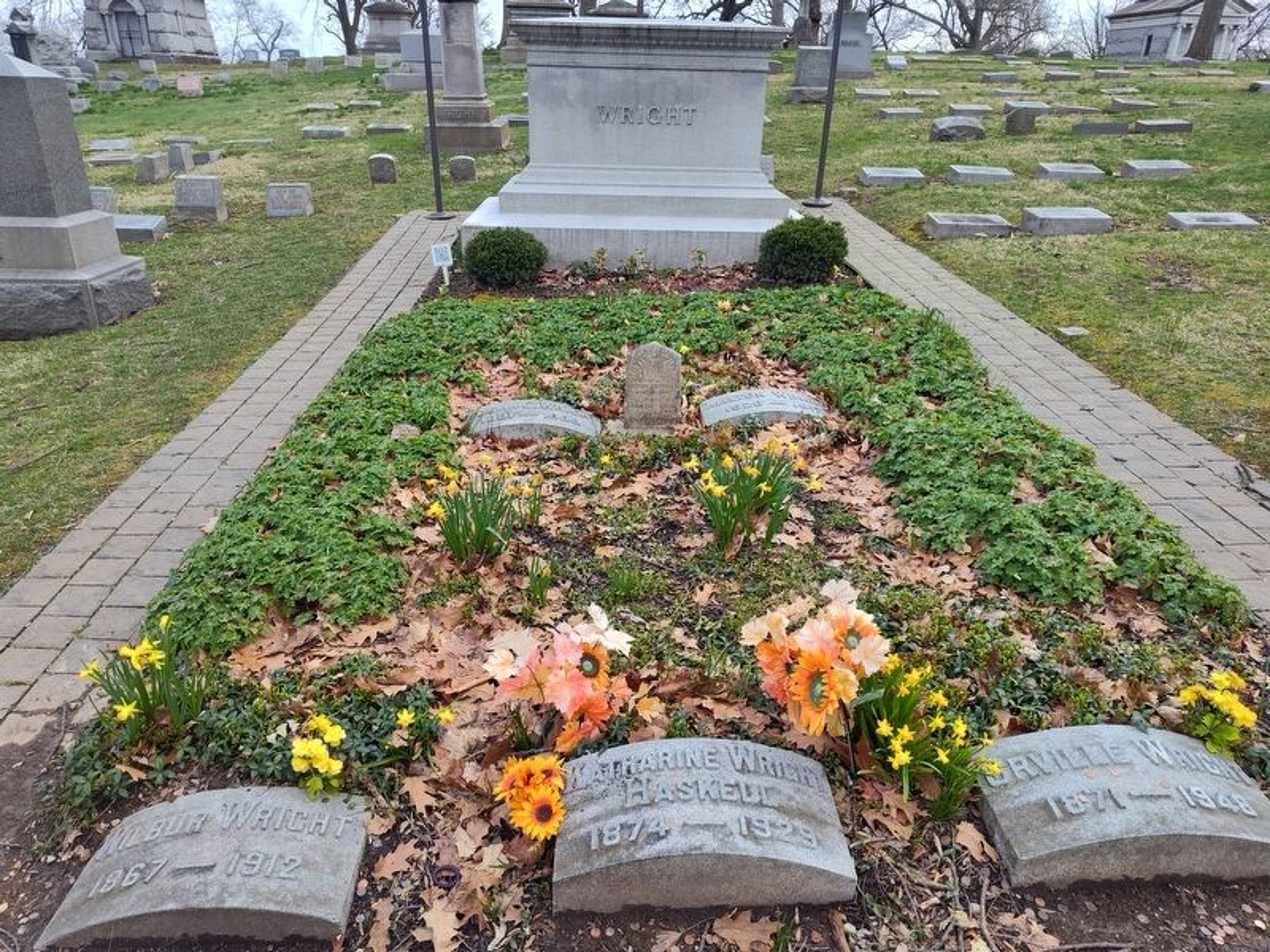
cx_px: 635
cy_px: 476
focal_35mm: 23
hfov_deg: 73.9
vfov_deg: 58.9
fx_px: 844
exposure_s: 1/699
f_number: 1.8
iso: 100
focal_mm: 5.56
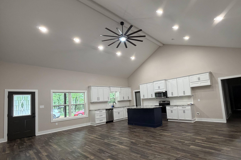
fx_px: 120
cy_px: 91
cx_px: 128
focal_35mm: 18
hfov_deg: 89.9
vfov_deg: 67.1
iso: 250
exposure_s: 1/60
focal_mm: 2.22
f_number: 2.2
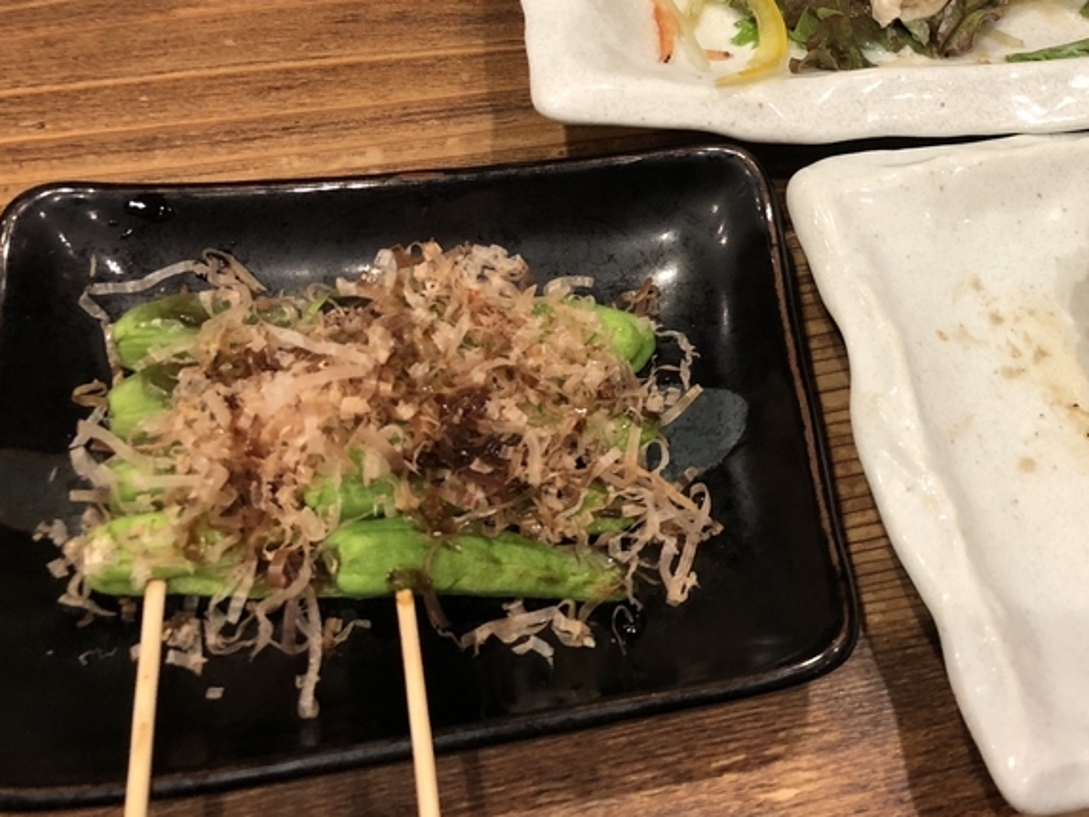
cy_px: 162
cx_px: 939
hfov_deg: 36.3
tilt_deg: -51.4
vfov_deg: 28.5
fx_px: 1573
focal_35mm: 50
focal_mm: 3.99
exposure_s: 1/15
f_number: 1.8
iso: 50
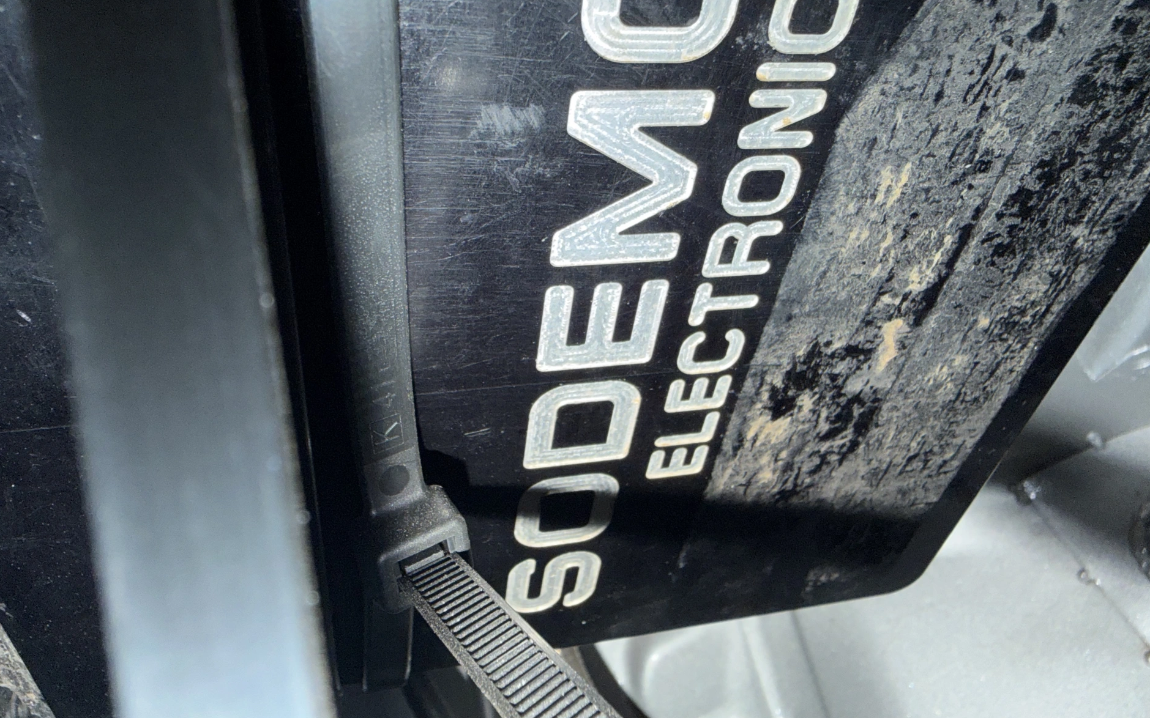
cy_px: 300
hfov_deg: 70.4
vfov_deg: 47.4
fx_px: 815
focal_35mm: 26
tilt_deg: +23.8
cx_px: 585
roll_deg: +15.0
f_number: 2.2
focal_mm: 2.22
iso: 50
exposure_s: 1/50
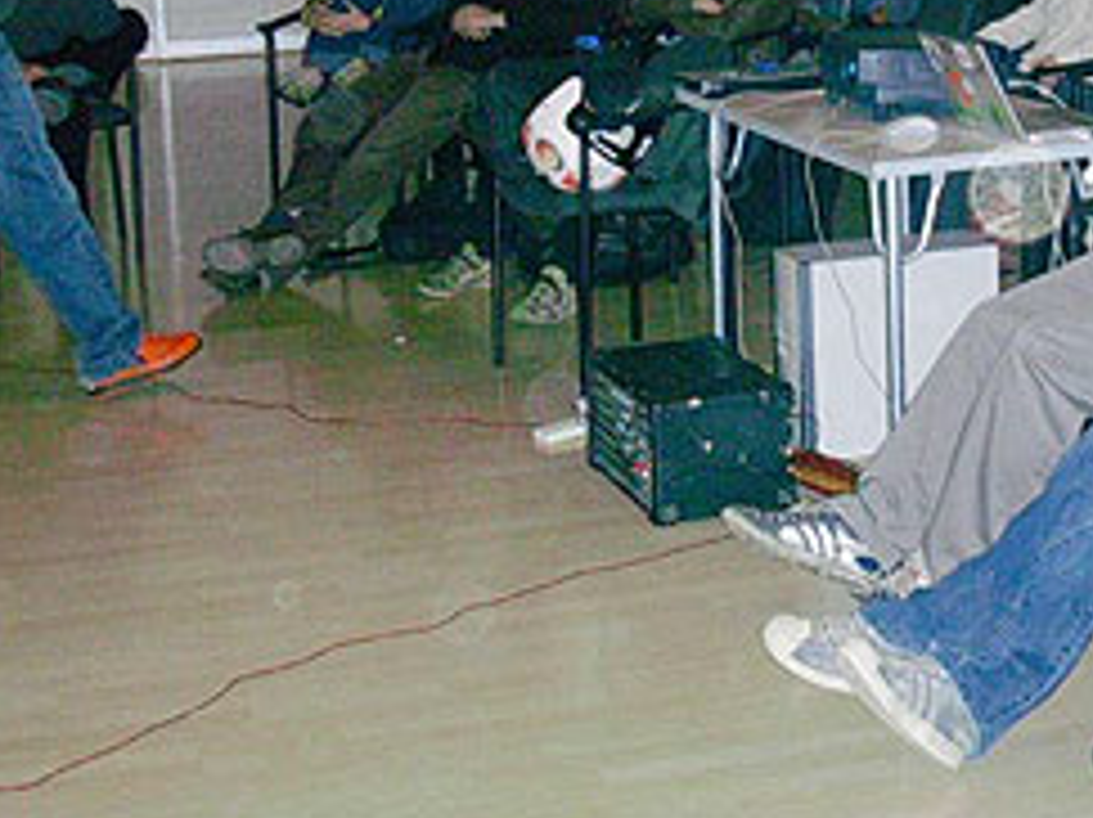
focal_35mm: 79
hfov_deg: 24.6
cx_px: 765
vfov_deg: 18.4
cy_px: 108
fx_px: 2493
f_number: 2.9
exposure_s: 1/64
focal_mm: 6.7
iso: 200
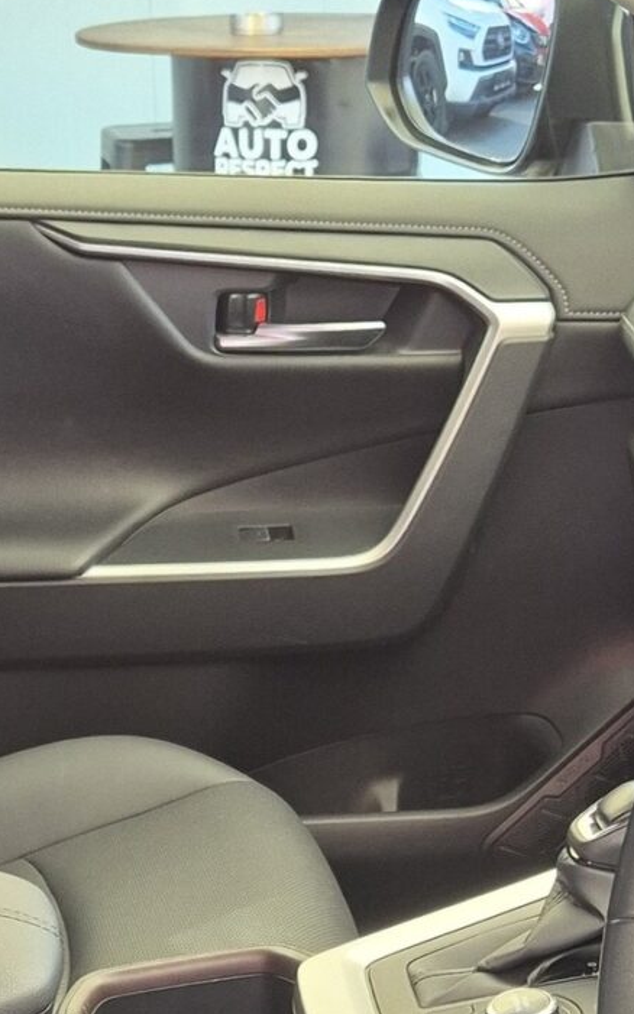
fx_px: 2461
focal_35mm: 89
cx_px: 272
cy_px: 927
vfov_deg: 22.7
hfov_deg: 14.7
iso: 160
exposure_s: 1/180
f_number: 1.8
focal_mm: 5.4
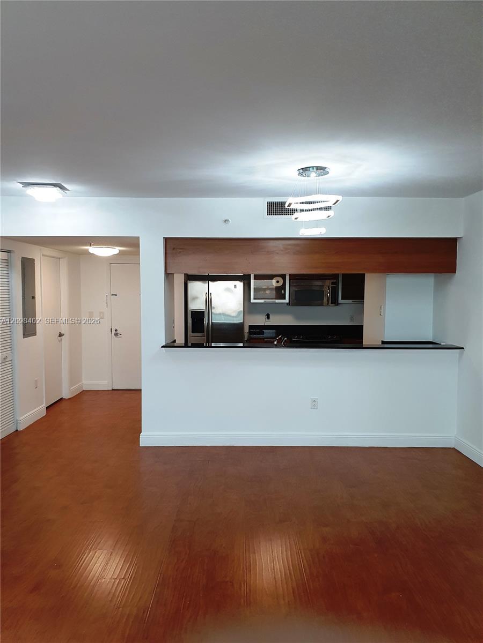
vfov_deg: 67.3
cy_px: 322
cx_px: 242
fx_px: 484
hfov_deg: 53.1
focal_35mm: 26
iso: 160
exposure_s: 1/120
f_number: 2.4
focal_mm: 4.32
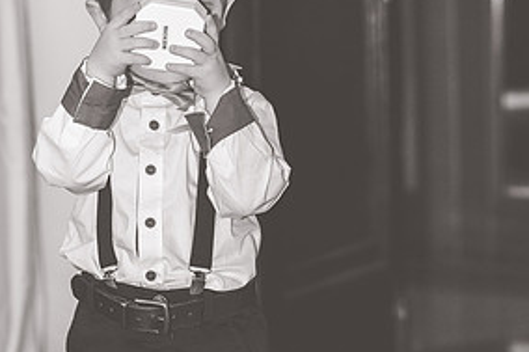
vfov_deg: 7.2
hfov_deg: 10.8
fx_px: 2790
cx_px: 229
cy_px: 30
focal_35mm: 190
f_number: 3.2
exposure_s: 1/200
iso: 800
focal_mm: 85
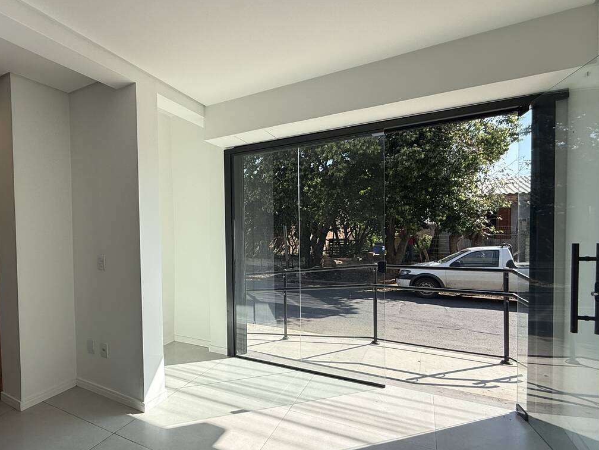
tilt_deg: -1.7
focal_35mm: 20
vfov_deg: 65.9
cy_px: 242
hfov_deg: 78.9
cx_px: 197
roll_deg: +1.0
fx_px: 346
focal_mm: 2.22
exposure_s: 1/726
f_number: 2.2
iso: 50
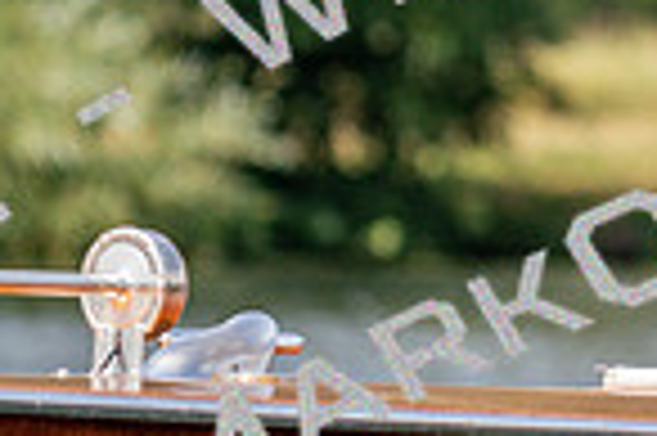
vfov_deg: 1.6
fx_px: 15987
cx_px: 760
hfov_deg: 2.4
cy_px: 83
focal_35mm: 877
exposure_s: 1/1600
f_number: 5.6
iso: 250
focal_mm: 220
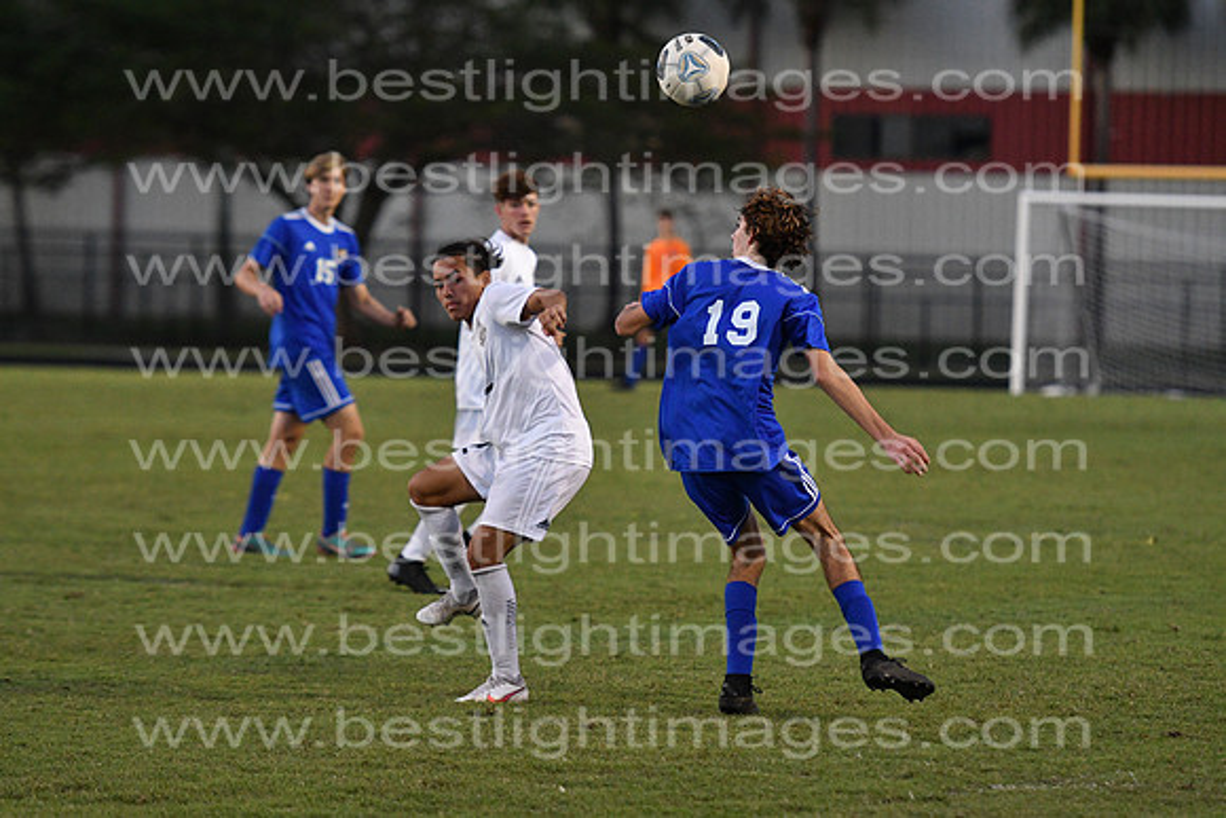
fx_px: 7919
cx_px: 613
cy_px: 409
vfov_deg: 5.9
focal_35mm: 232
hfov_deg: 8.9
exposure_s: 1/800
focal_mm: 155
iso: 3200
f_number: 3.2
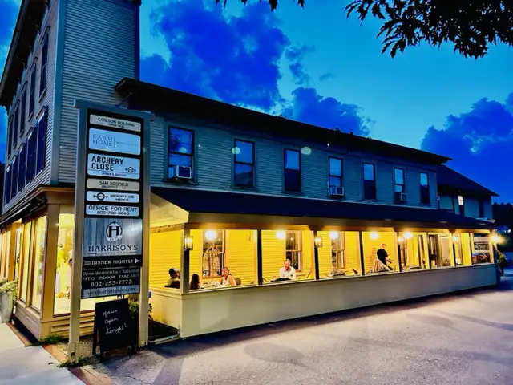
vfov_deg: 53.1
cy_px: 192
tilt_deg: +8.5
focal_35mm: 26
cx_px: 256
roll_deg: +1.6
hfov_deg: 67.3
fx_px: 385
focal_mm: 5.7
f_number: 1.5
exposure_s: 1/40
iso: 500
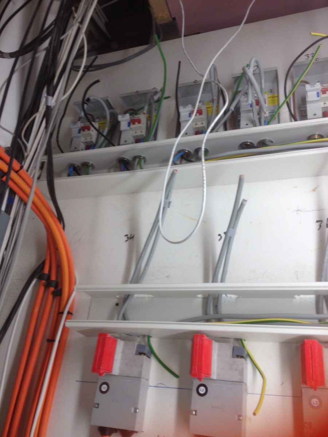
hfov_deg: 40.7
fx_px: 442
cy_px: 218
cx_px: 164
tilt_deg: +29.5
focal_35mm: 35
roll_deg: -7.5
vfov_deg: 52.6
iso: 50
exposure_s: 1/50
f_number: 2.4
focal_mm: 4.28
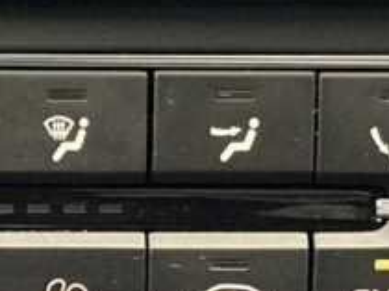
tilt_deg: -30.5
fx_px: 2851
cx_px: -2
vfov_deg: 5.8
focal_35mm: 254
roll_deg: -0.4
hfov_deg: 7.8
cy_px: 319
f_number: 1.6
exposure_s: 1/20
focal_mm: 5.96
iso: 400
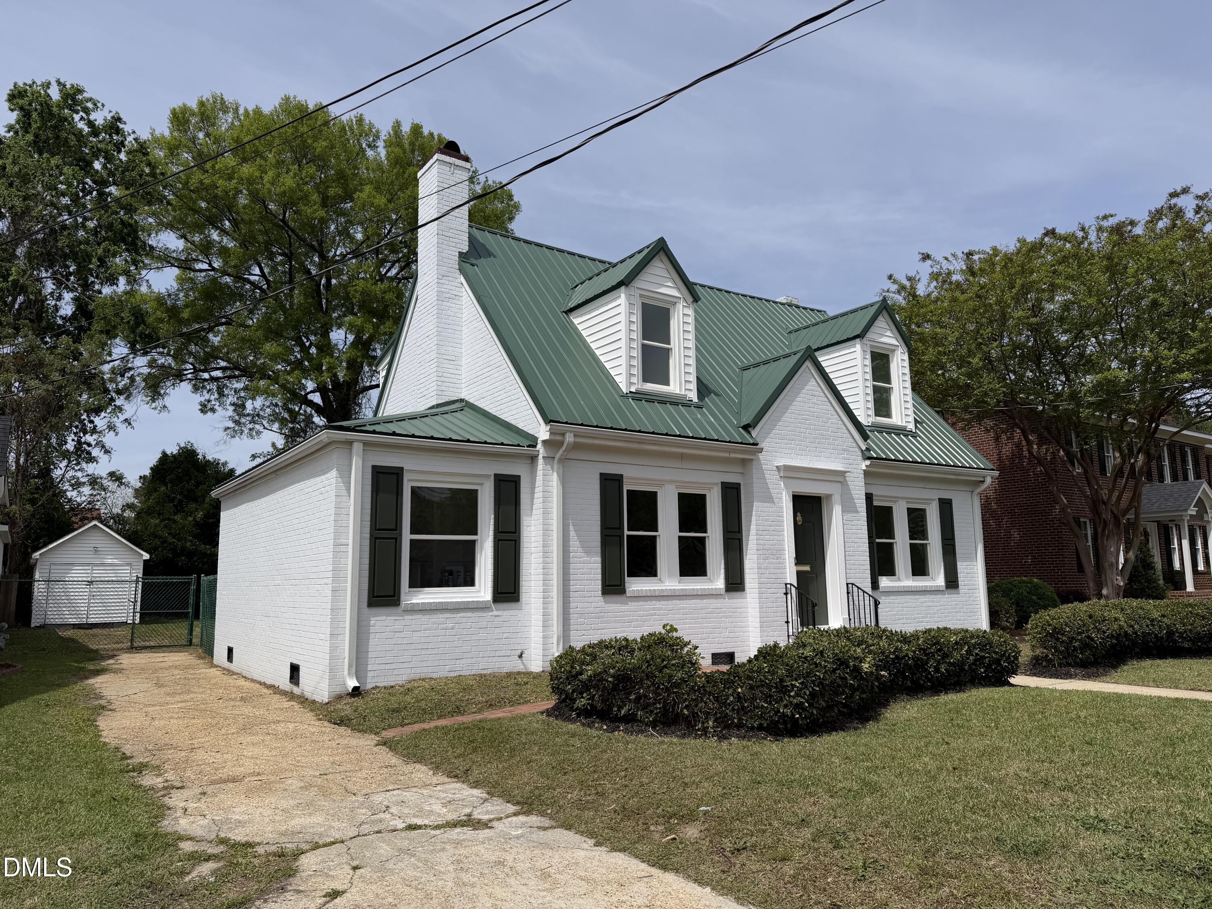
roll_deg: +1.3
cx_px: 606
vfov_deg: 56.8
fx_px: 840
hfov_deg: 71.6
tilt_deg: +9.6
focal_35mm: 24
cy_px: 454
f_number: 1.78
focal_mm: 6.76
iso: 80
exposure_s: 1/9091
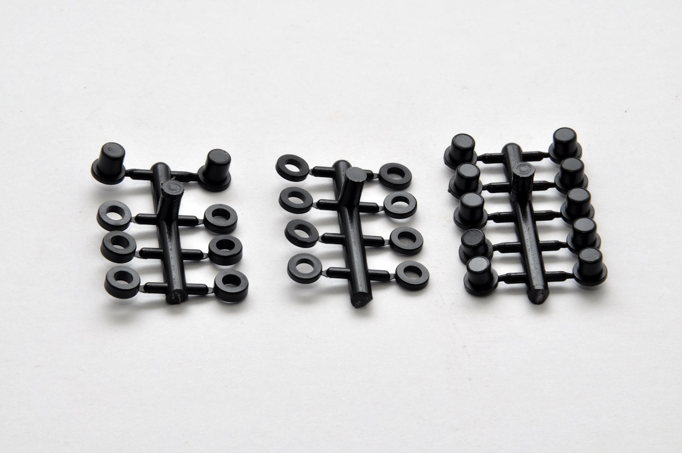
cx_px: 341
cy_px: 226
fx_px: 5676
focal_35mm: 300
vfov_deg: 4.6
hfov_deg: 6.9
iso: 200
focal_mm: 200
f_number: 29
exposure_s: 1/60
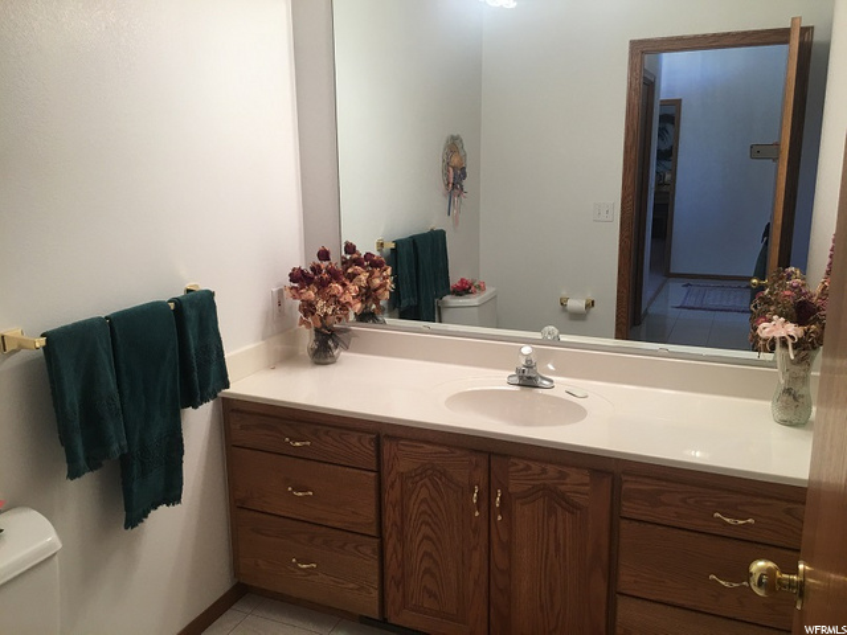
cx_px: 424
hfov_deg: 61.7
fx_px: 710
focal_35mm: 29
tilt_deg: -11.9
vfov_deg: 48.2
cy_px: 318
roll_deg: +0.2
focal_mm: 4.15
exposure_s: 1/30
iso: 32
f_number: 2.2
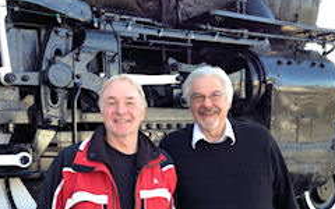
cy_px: 134
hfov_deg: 37.5
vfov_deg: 23.9
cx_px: 169
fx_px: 493
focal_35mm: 54
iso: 64
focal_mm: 4.28
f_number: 2.4
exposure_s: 1/127
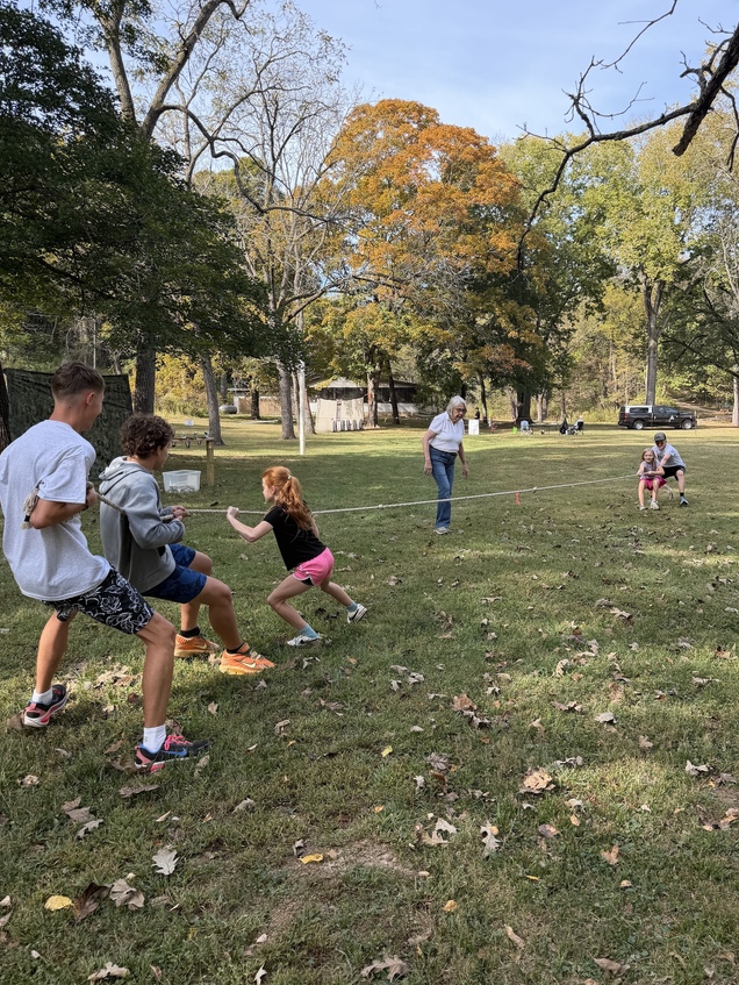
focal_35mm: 29
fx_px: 825
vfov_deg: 61.6
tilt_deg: -3.1
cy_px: 520
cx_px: 430
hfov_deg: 48.1
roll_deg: -0.7
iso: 100
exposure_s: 1/1192
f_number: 1.78
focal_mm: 6.76
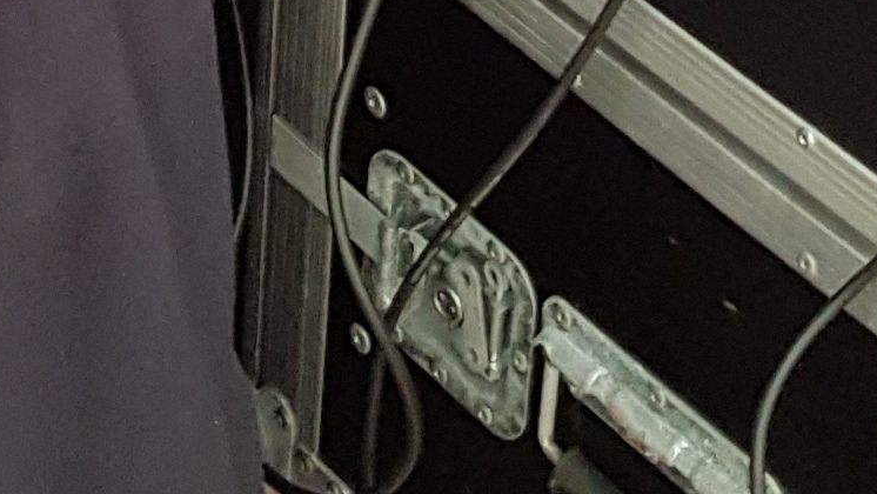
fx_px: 3559
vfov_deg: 7.0
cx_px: -111
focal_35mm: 153
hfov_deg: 13.7
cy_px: -1040
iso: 200
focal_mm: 4.2
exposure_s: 1/50
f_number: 1.7
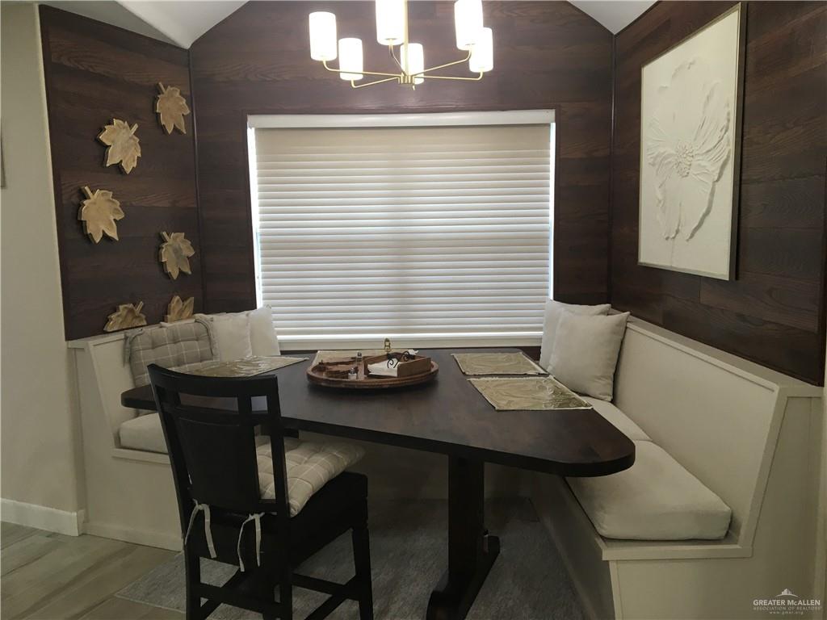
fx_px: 693
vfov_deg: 48.2
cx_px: 414
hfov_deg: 61.7
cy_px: 310
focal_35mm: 29
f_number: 2.2
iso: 32
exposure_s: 1/30
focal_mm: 4.15
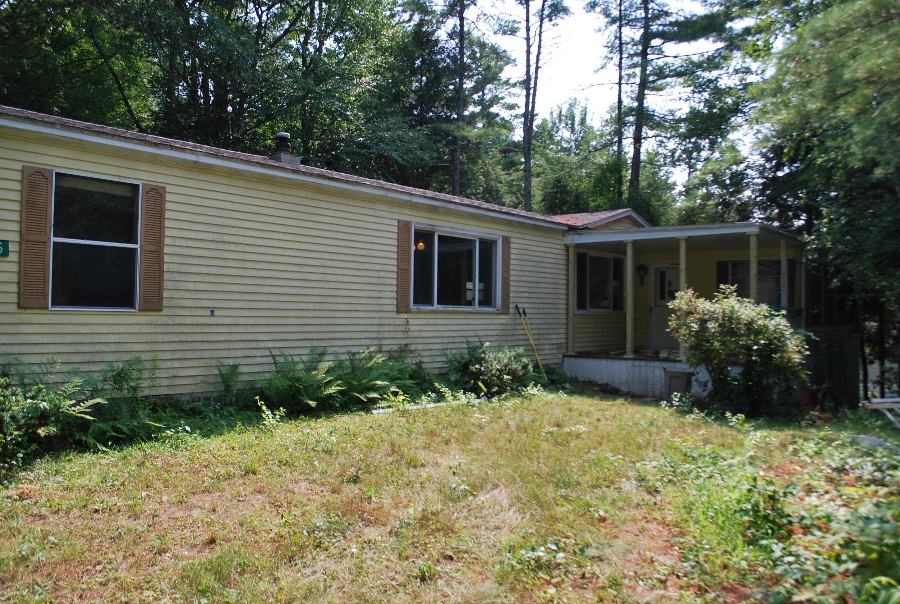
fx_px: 752
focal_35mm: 30
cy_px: 302
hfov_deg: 61.8
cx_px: 450
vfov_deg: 43.8
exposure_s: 1/160
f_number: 6.3
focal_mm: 20
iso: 100
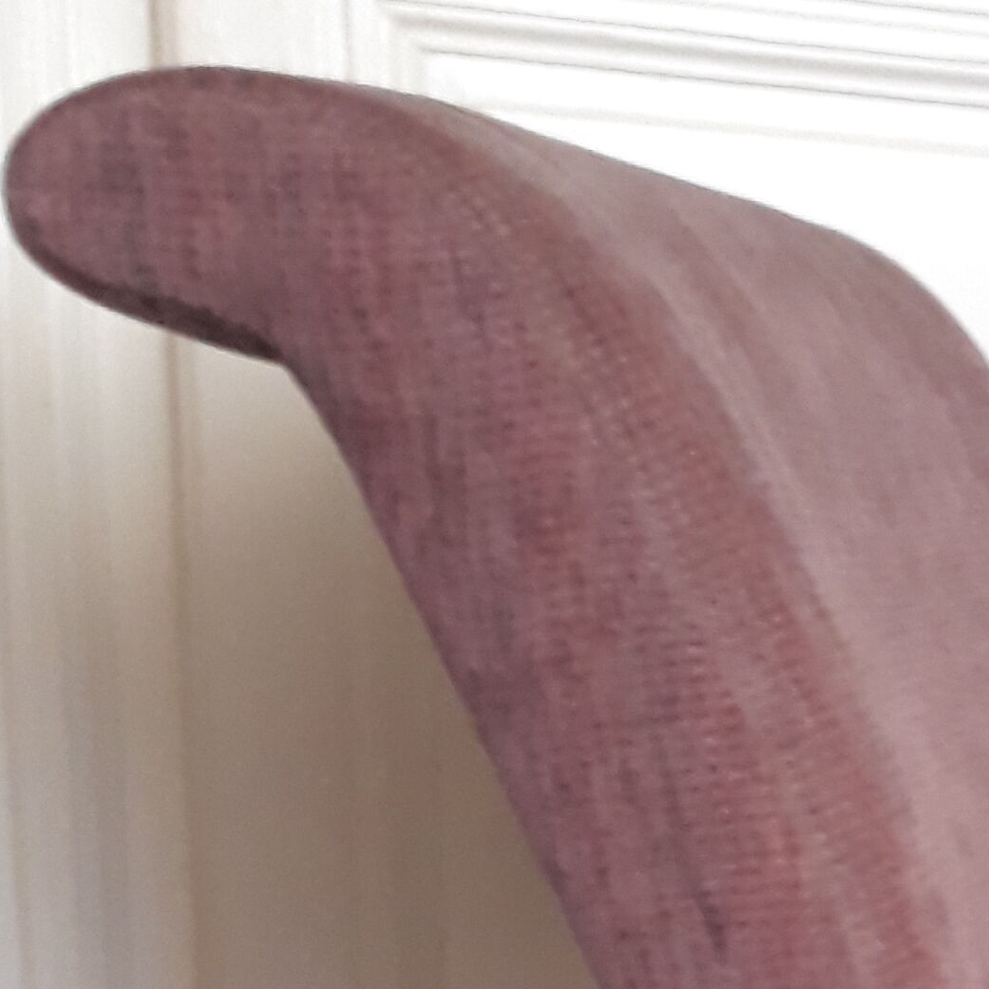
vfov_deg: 16.5
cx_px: 1372
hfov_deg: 17.1
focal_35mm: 94
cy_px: 1578
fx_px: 3038
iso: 250
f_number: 1.9
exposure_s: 1/17
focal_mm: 3.6
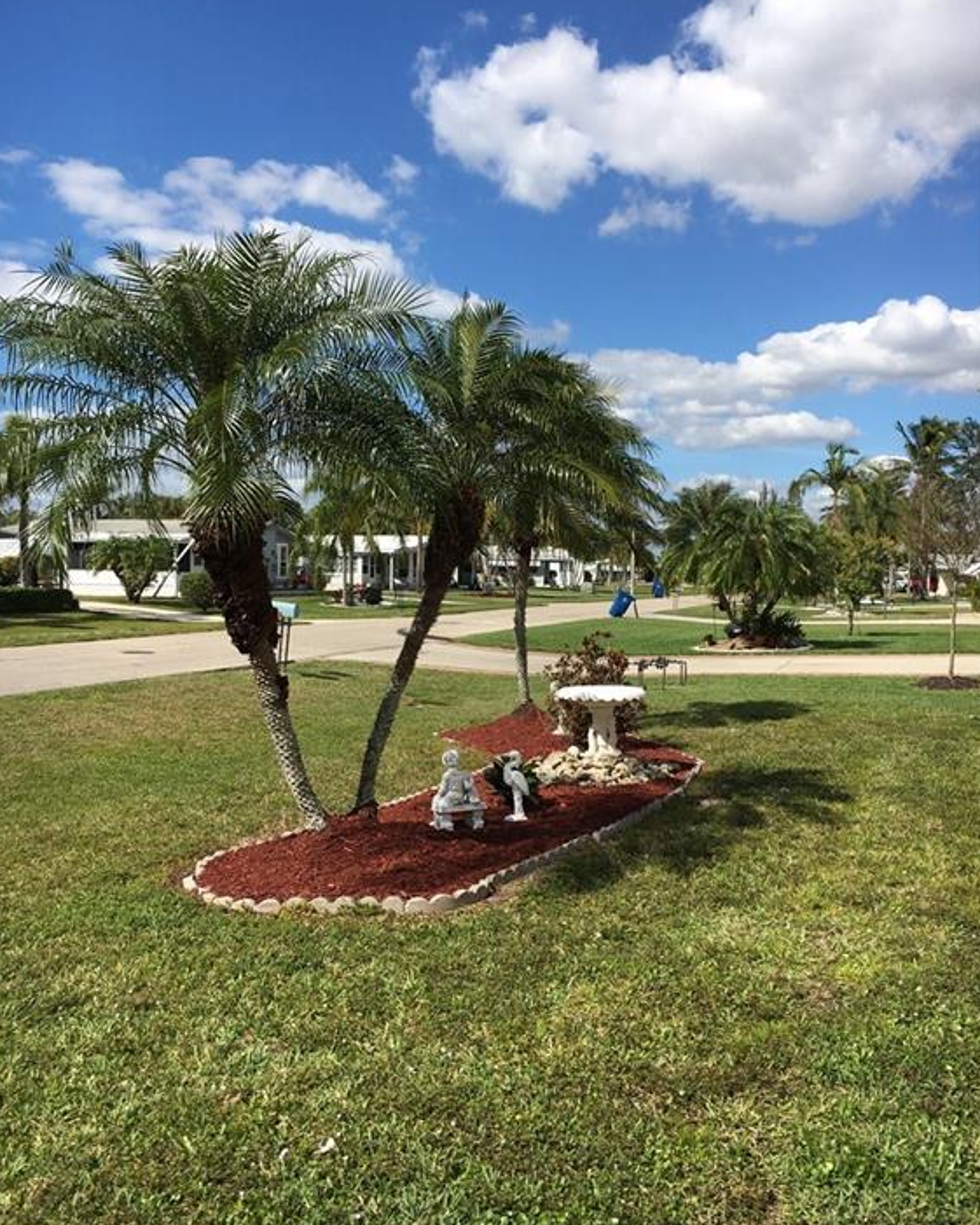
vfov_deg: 57.2
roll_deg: -1.8
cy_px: 599
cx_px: 486
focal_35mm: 31
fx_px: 1124
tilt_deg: -0.1
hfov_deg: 47.1
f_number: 2.2
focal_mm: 4.15
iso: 25
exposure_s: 1/2198
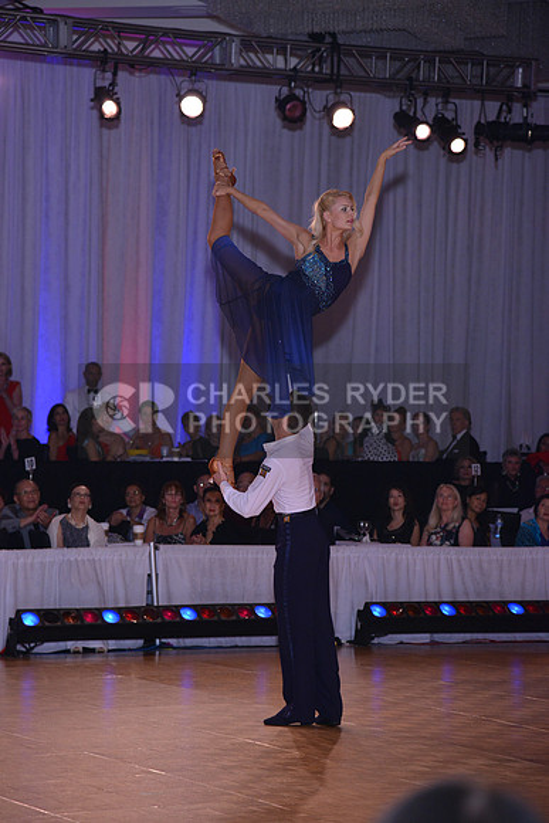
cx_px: 274
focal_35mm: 120
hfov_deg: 11.4
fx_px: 2743
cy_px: 412
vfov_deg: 17.1
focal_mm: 120
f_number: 4.5
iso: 1250
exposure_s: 1/250
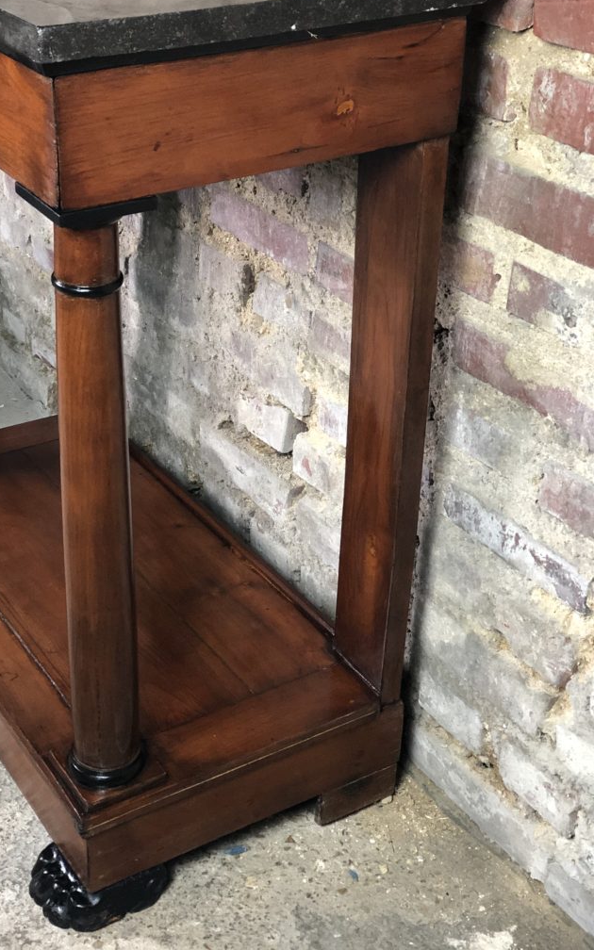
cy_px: 468
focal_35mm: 56
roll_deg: -2.3
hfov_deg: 23.1
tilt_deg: -28.0
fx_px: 1450
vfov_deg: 36.3
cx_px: 247
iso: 160
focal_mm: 6
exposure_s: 1/25
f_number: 2.4
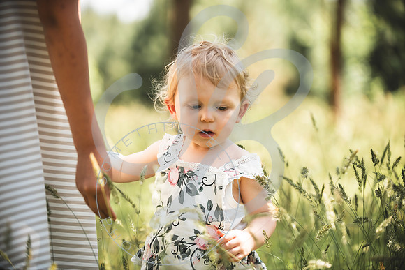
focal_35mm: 102
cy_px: 135
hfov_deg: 20.0
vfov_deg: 13.4
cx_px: 202
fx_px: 1148
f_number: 2.8
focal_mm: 102
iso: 100
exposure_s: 1/400
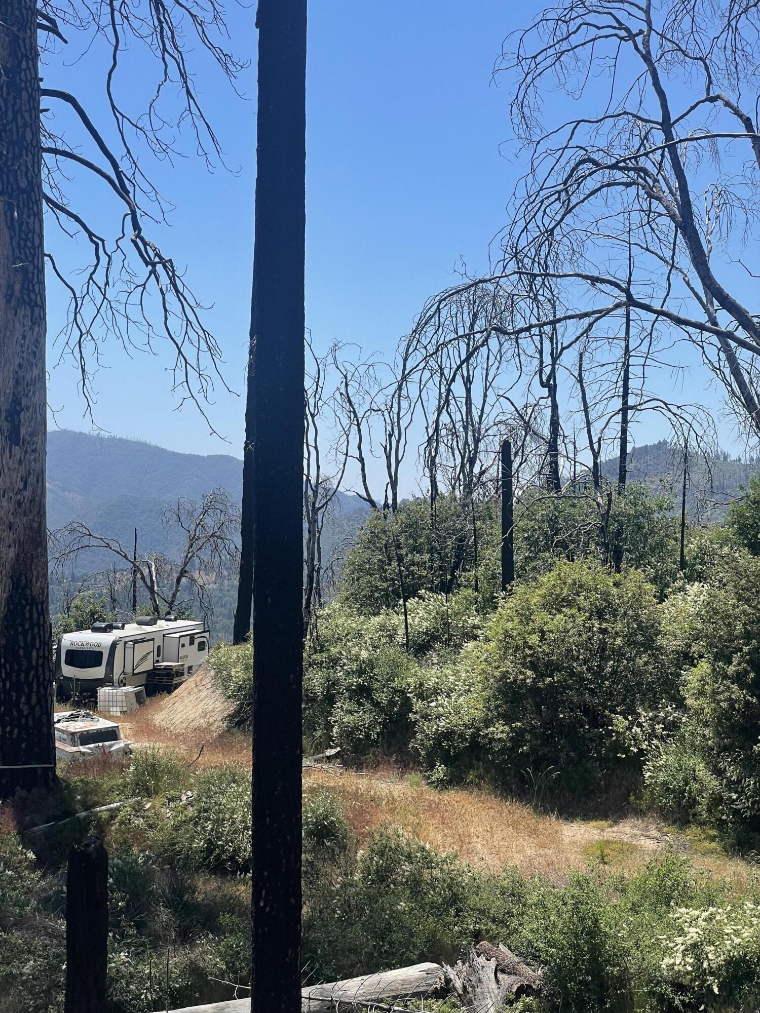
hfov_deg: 28.0
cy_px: 506
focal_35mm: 52
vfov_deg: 36.8
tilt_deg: -0.9
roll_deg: -2.3
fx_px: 1522
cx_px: 380
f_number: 2
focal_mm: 6
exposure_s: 1/1597
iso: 25
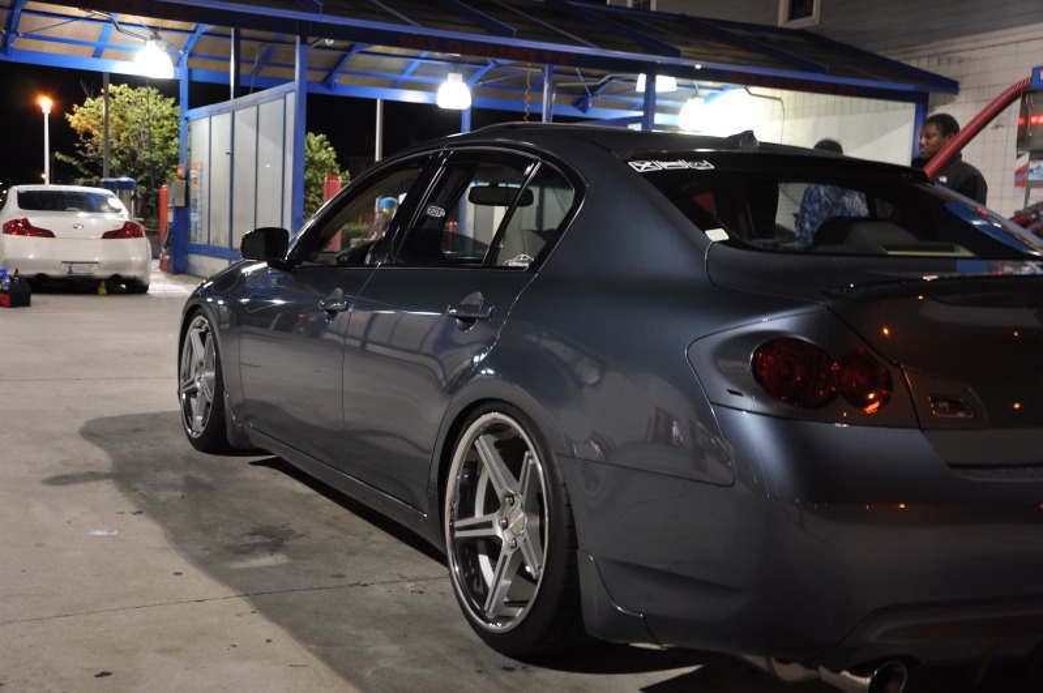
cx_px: 522
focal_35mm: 45
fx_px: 1302
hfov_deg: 43.6
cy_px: 346
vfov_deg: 29.8
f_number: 5.6
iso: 320
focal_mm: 30
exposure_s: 1/6
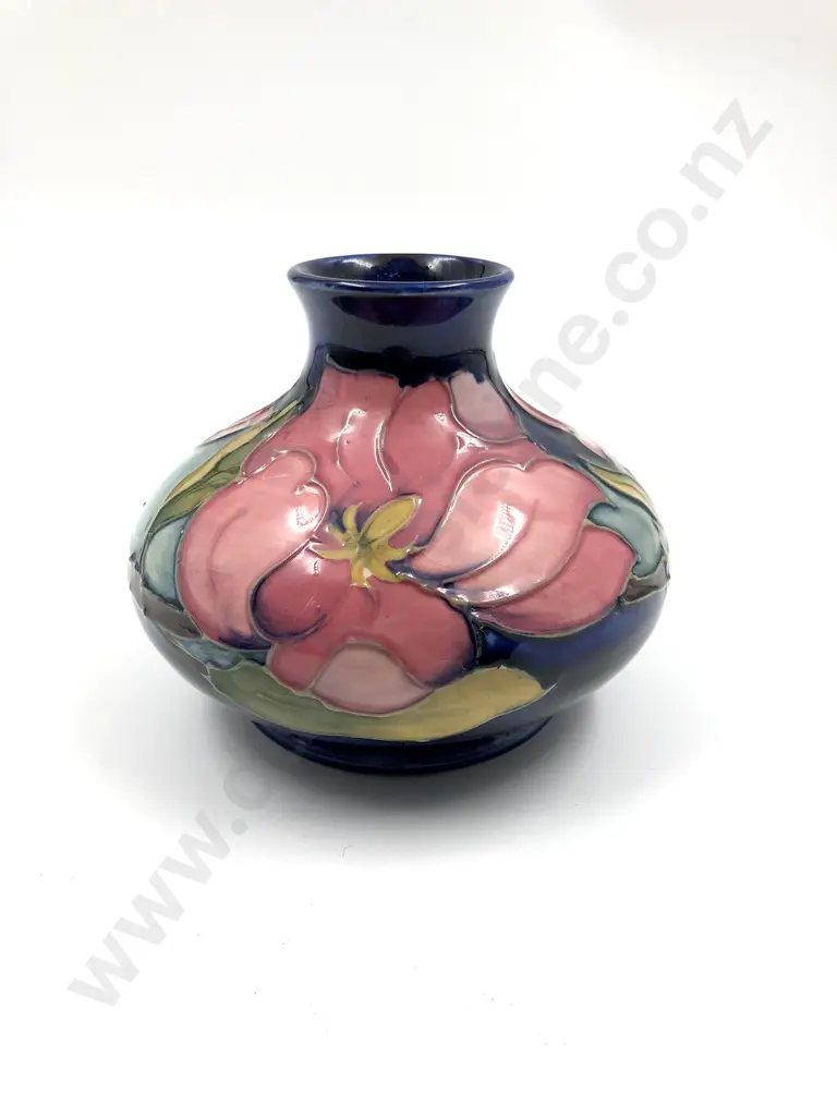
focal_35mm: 28
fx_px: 903
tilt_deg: -24.9
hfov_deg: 49.7
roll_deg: +0.4
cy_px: 558
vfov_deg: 63.4
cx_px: 418
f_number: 1.8
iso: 20
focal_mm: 3.99
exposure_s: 1/268
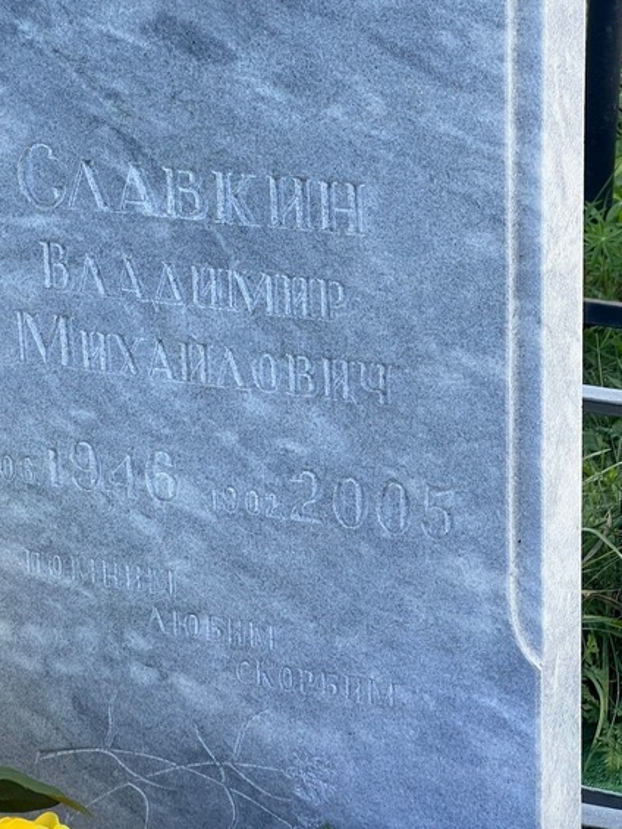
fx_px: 2610
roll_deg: +1.7
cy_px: 396
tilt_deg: -21.1
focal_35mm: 109
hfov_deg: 13.6
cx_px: 220
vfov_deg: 18.0
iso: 32
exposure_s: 1/152
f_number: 2.8
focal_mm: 9
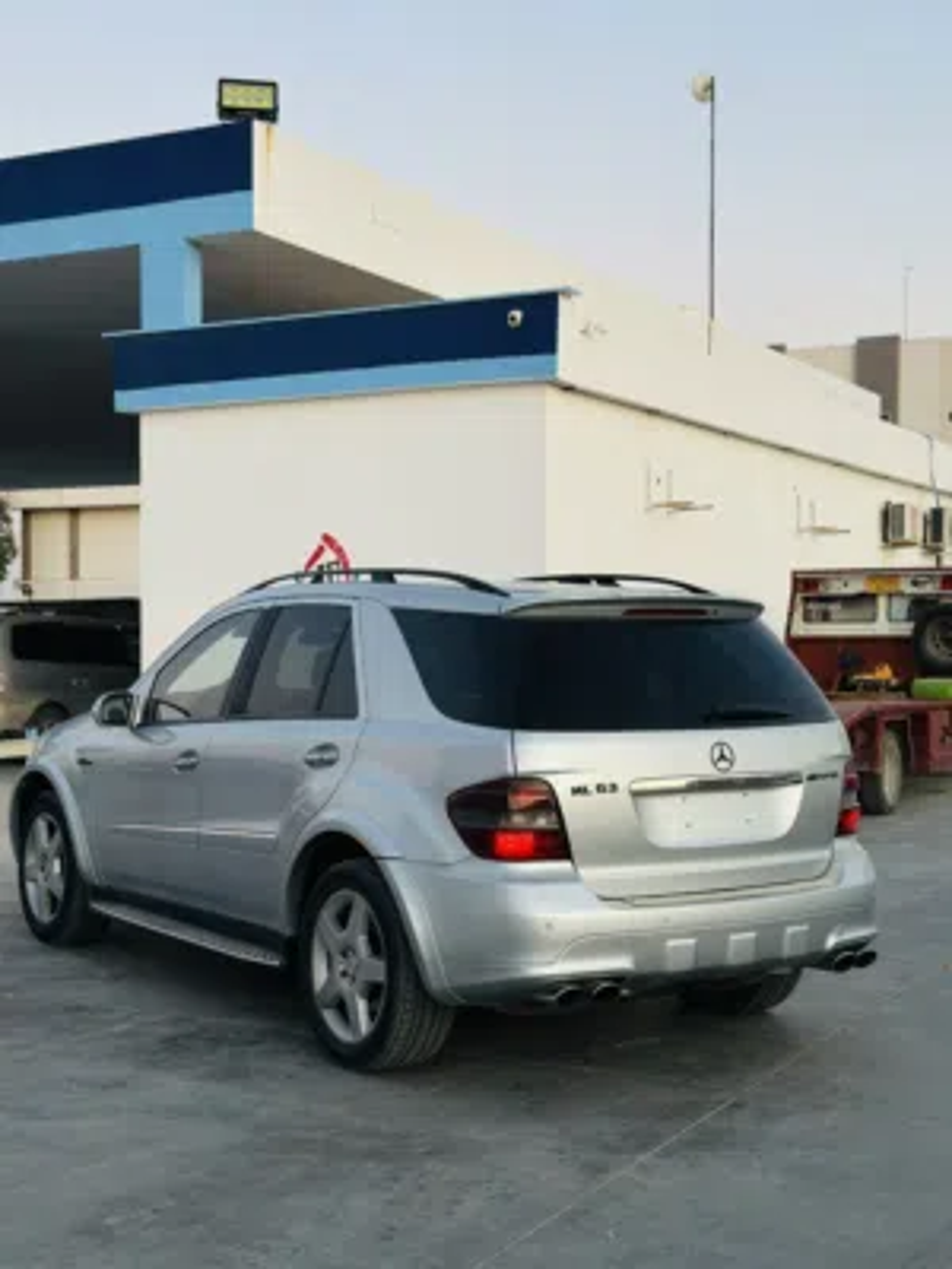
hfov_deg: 30.3
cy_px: 634
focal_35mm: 48
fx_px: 1760
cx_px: 476
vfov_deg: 39.7
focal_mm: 6.86
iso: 100
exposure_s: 1/128
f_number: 1.78
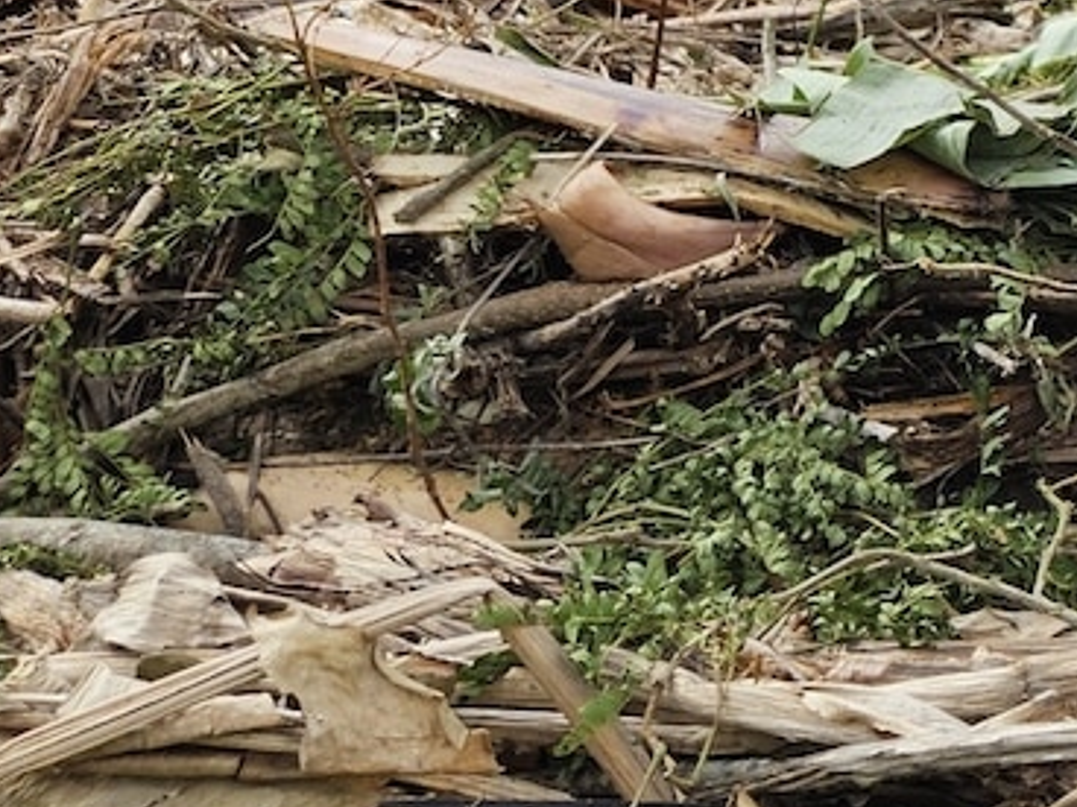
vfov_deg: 14.0
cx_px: 1850
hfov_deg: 16.8
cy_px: -345
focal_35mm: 100
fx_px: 3111
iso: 25
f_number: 1.8
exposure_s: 1/544
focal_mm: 5.4
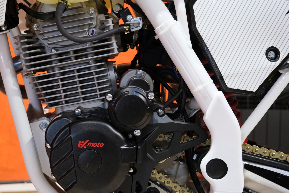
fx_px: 329
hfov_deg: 47.3
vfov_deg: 32.6
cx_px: 126
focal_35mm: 41
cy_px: 99
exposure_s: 1/100
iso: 2000
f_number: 4
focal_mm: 23.5
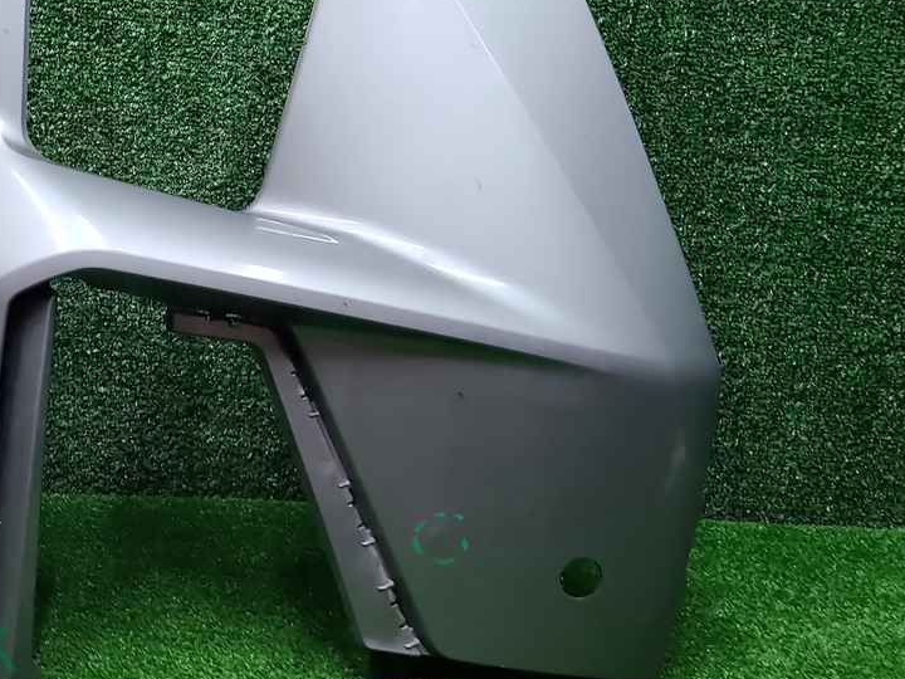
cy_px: 280
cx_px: 182
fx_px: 1359
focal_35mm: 52
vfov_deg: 28.0
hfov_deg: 35.6
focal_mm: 5.4
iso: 58
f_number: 1.8
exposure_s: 1/50
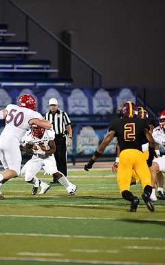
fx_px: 3323
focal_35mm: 461
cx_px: 39
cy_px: 132
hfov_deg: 2.8
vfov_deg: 4.6
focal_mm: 300
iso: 3600
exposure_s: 1/1250
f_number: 2.8
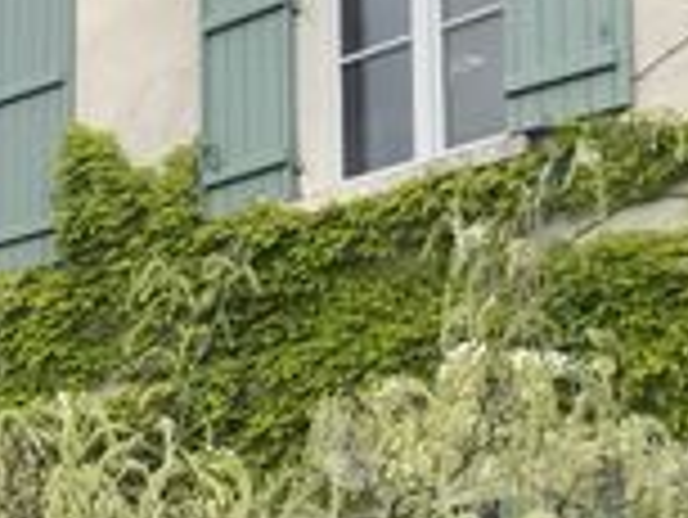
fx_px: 2188
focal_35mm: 110
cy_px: 545
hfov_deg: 15.8
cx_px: -454
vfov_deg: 13.3
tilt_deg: +12.1
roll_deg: -2.9
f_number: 1.8
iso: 20
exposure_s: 1/573
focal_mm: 3.99
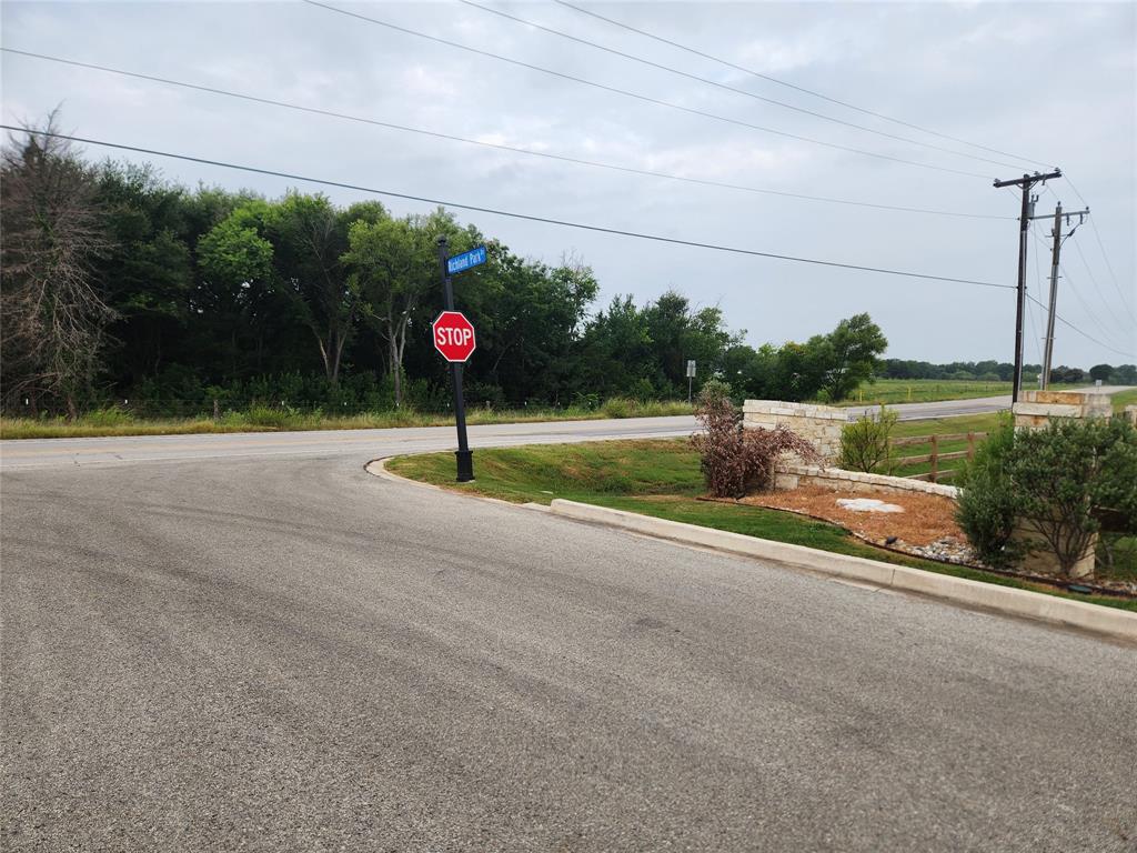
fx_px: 755
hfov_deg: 73.9
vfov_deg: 58.9
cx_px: 568
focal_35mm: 23
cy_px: 426
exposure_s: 1/338
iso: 20
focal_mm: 5.4
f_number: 1.8
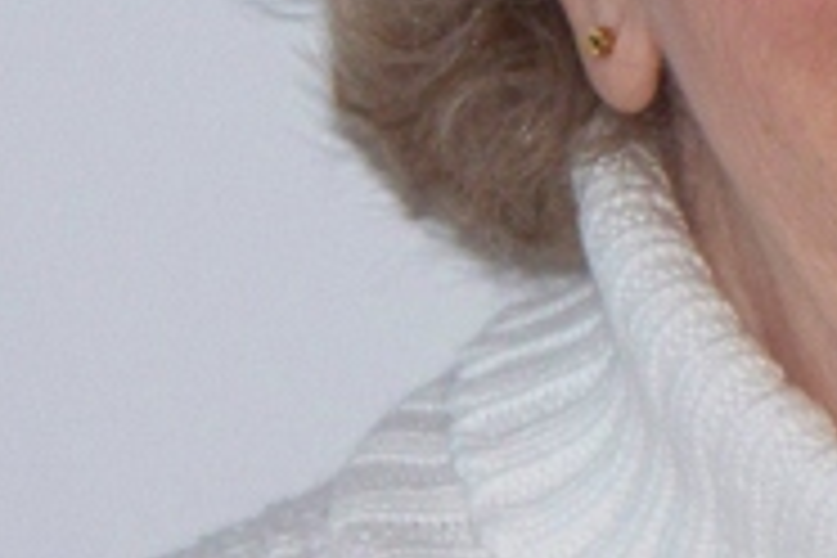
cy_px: -216
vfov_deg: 1.7
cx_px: 1174
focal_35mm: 805
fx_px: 18715
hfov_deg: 2.6
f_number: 5.1
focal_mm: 37.7
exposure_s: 1/100
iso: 200
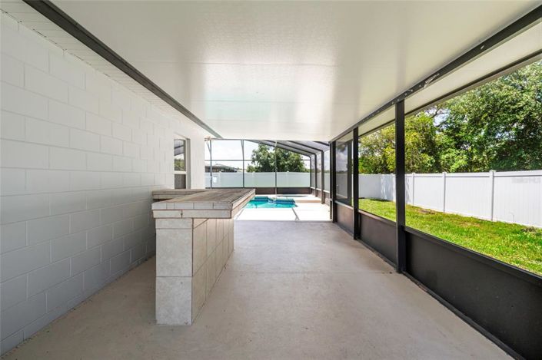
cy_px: 180
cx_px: 271
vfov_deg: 77.2
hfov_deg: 100.4
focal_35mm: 15
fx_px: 226
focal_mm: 10
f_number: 8
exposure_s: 1/125
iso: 200
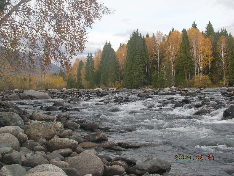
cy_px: 88
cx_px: 117
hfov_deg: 38.2
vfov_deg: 29.1
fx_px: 338
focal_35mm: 50
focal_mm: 8.4
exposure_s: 1/32
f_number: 5.6
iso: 50
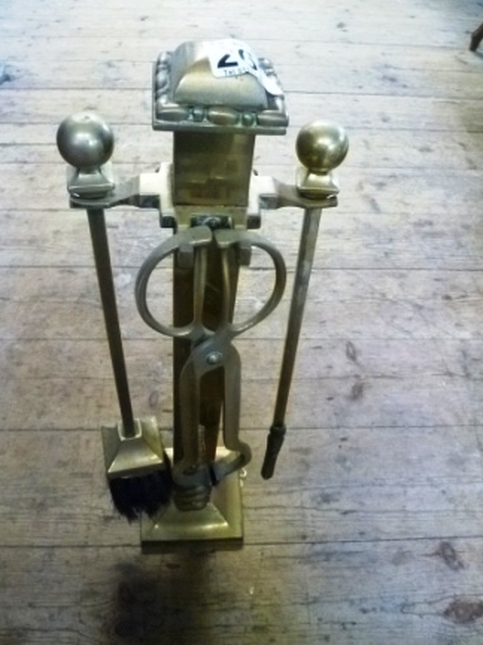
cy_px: 332
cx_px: 236
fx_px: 540
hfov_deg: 48.2
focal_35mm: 29
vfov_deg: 61.7
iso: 800
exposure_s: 1/25
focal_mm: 5
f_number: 2.8
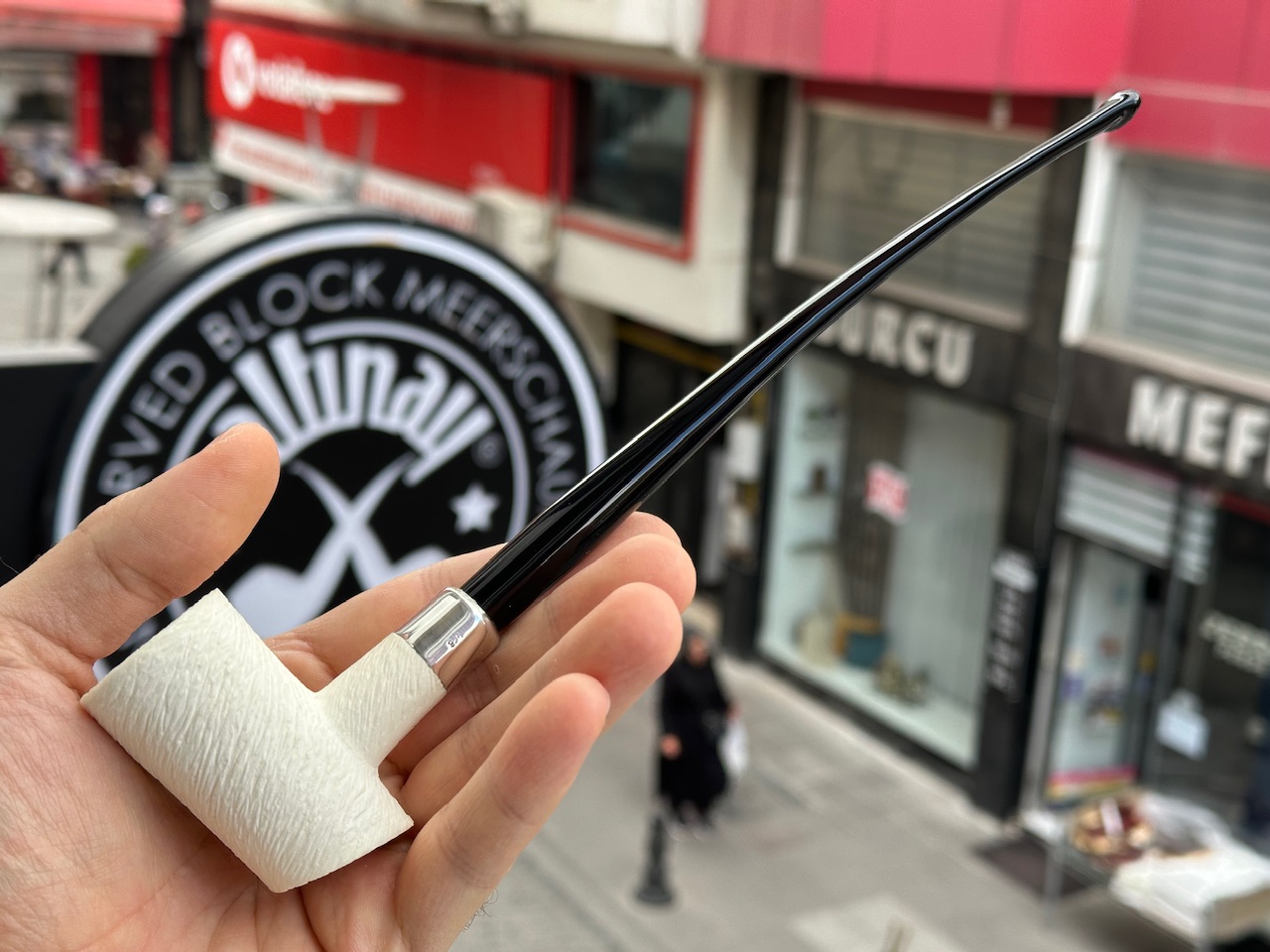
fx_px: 1761
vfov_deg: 30.3
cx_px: 635
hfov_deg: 39.7
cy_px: 476
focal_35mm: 48
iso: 64
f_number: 1.78
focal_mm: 6.86
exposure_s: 1/422
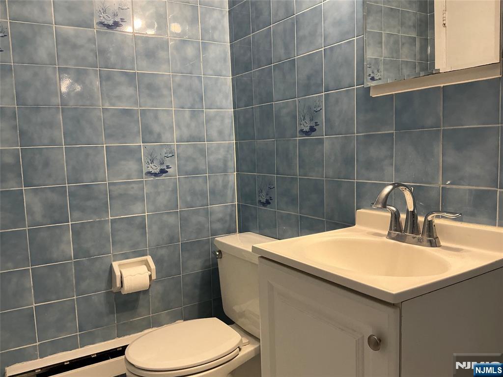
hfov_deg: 63.4
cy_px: 188
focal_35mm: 28
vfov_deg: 49.7
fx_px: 407
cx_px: 252
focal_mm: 3
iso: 100
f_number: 1.8
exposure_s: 1/60
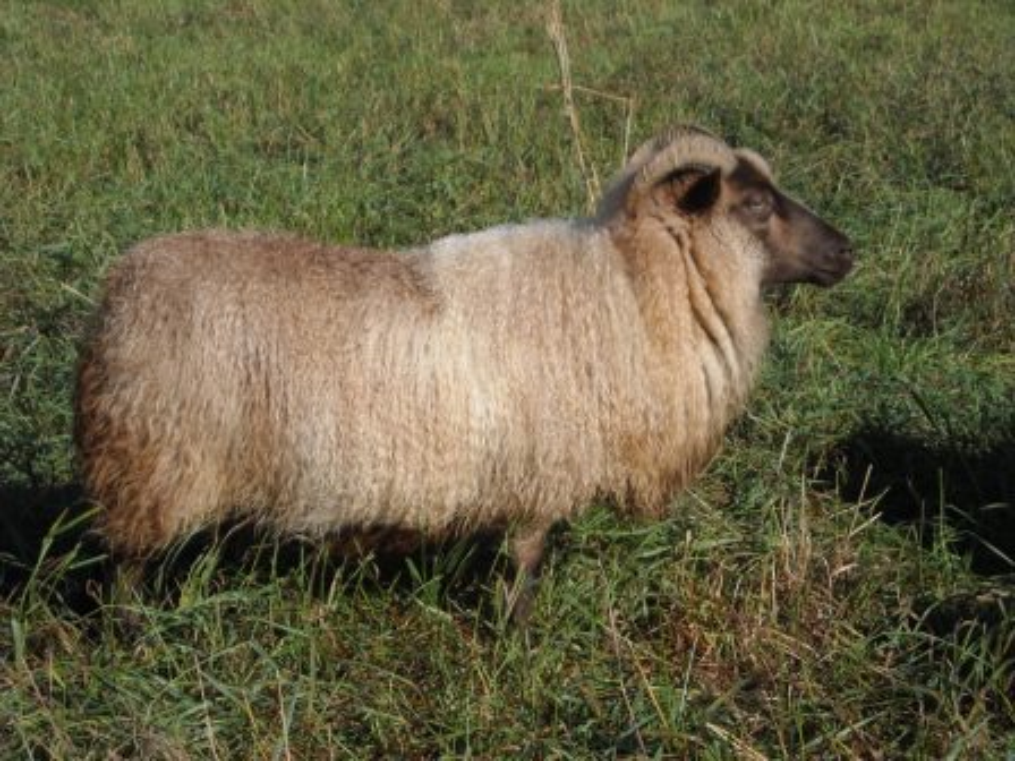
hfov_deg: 18.7
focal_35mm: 105
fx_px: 3079
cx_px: 508
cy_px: 380
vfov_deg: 14.1
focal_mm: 17.1
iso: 64
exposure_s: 1/154
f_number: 9.3
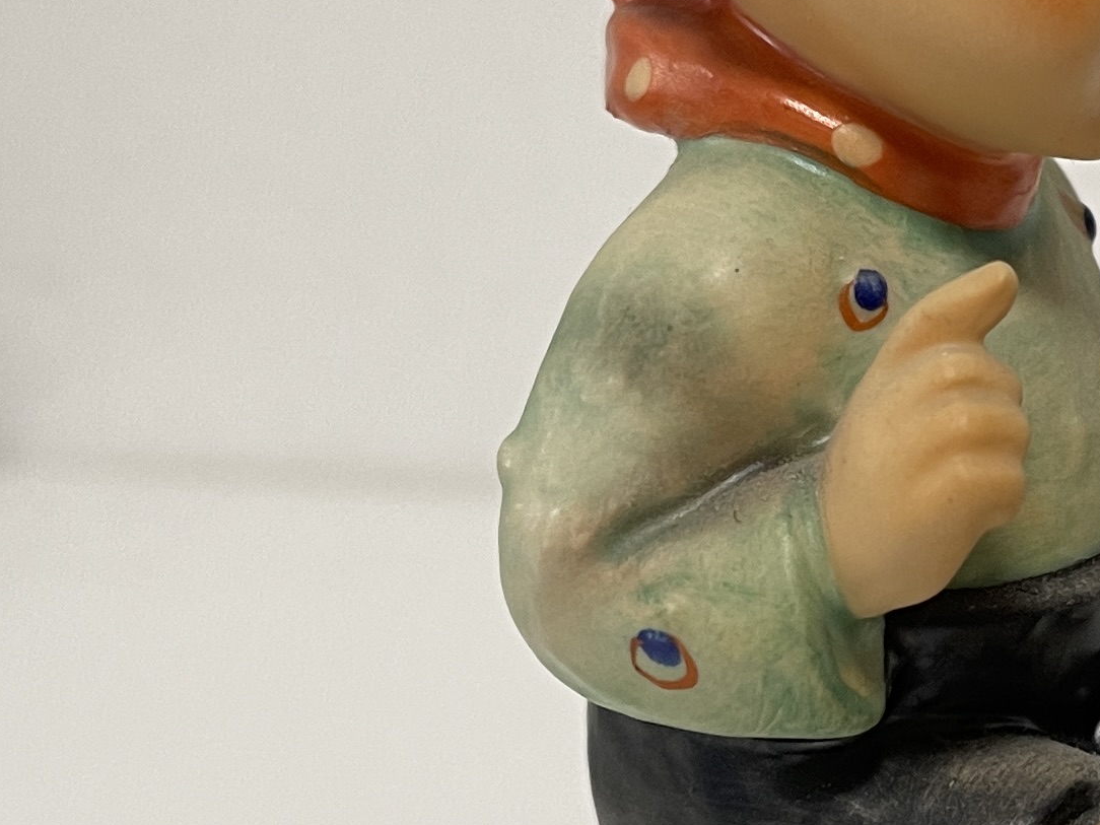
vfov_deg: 15.9
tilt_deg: -13.8
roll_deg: -1.1
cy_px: 496
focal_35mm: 93
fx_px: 2955
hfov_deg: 20.3
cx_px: 1148
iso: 80
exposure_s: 1/50
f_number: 1.6
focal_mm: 5.1
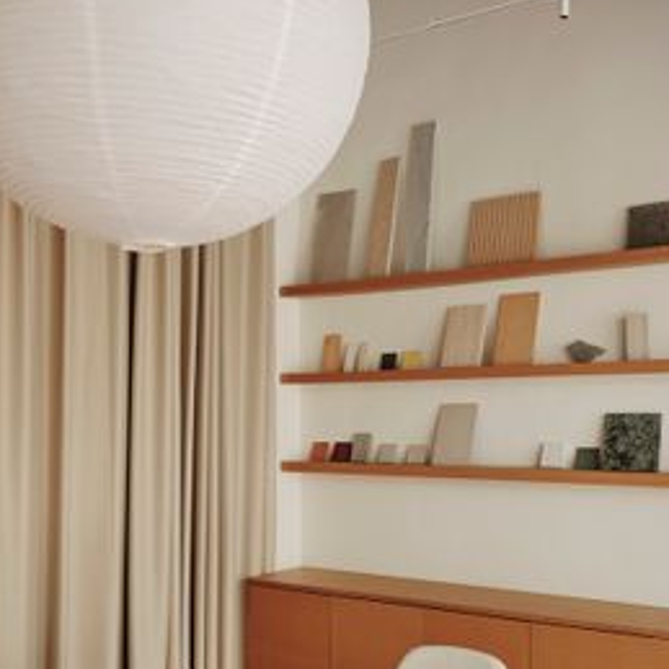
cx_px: 371
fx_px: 962
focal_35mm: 44
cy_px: 355
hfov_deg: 38.3
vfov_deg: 38.3
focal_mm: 41.1
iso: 100
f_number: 6.4
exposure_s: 1/10
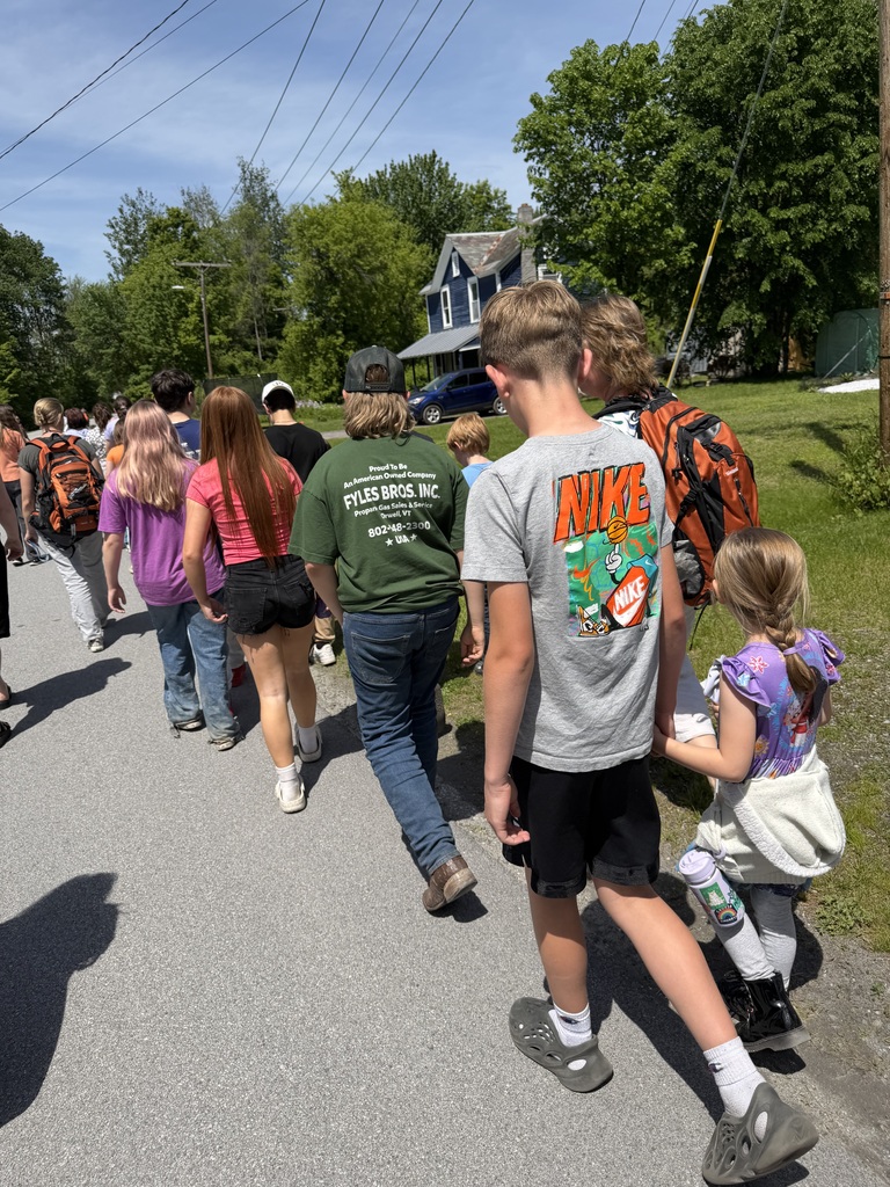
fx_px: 823
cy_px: 594
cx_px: 445
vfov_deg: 71.6
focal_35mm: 24
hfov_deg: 56.8
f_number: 1.78
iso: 80
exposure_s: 1/5714
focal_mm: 6.76
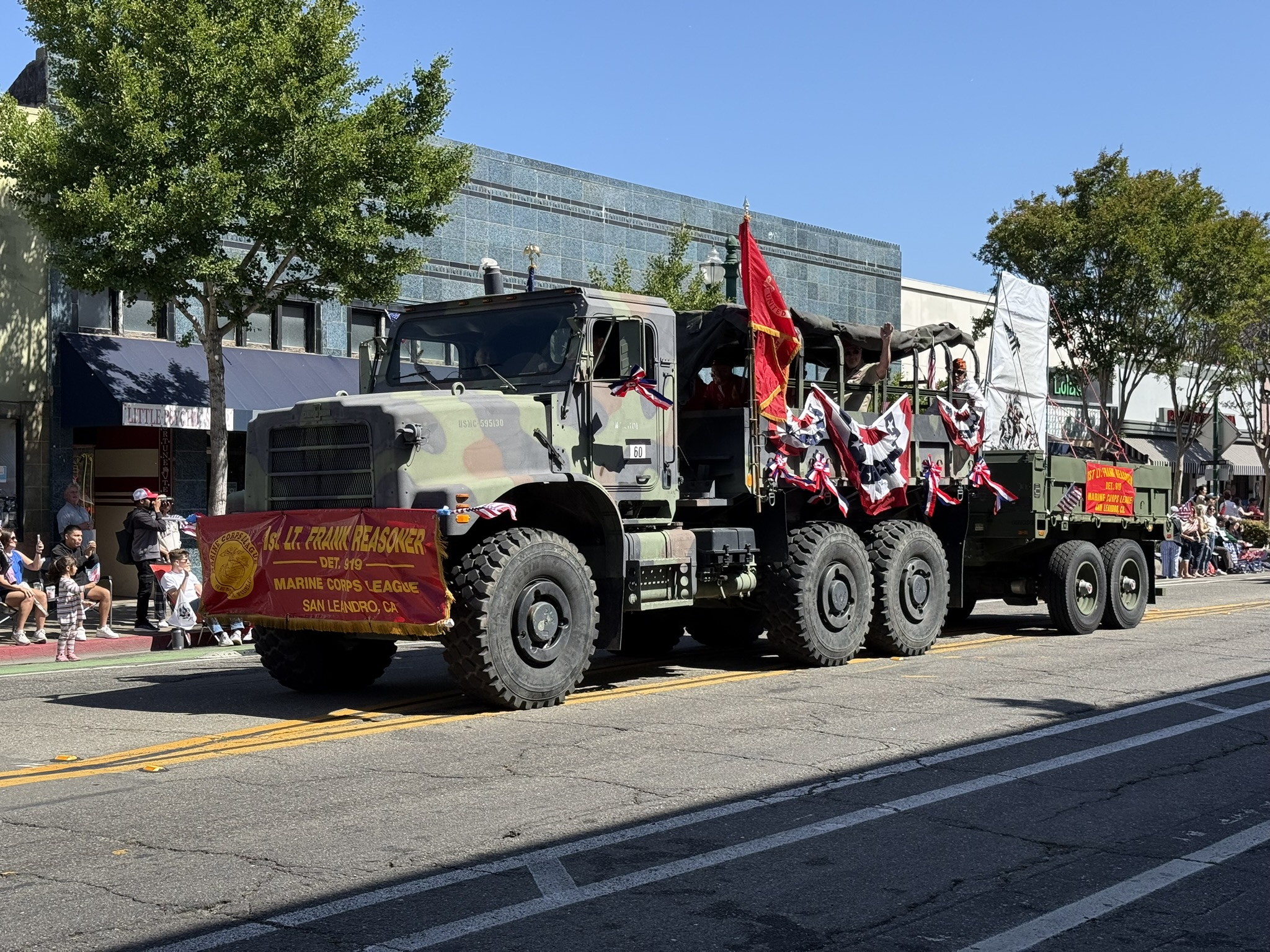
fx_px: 1761
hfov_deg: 39.7
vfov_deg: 30.3
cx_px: 635
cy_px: 476
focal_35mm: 48
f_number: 1.78
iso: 80
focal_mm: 6.76
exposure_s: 1/3226
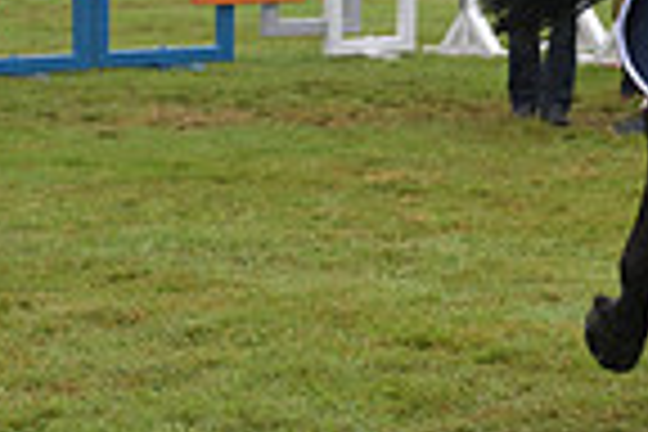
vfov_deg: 4.9
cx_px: 1278
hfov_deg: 7.1
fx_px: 5058
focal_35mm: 281
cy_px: -169
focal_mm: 70
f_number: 5.6
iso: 720
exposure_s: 1/800
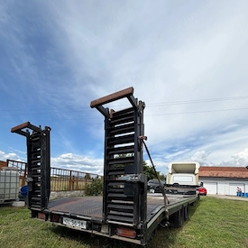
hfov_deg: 80.7
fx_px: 146
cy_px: 176
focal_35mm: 18
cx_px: 128
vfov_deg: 76.6
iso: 20
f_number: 2.2
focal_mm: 2.22
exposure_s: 1/1125
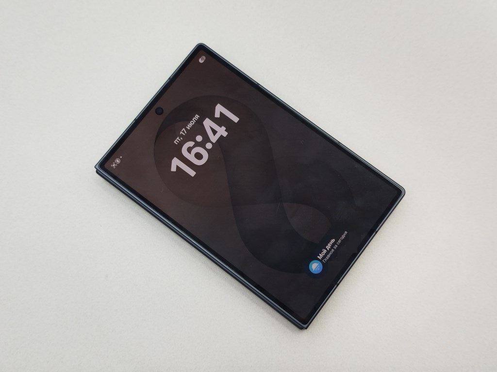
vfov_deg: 30.3
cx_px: 248
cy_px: 186
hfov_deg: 39.7
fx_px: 689
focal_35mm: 48
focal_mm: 5.31
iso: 100
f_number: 1.7
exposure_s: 1/50
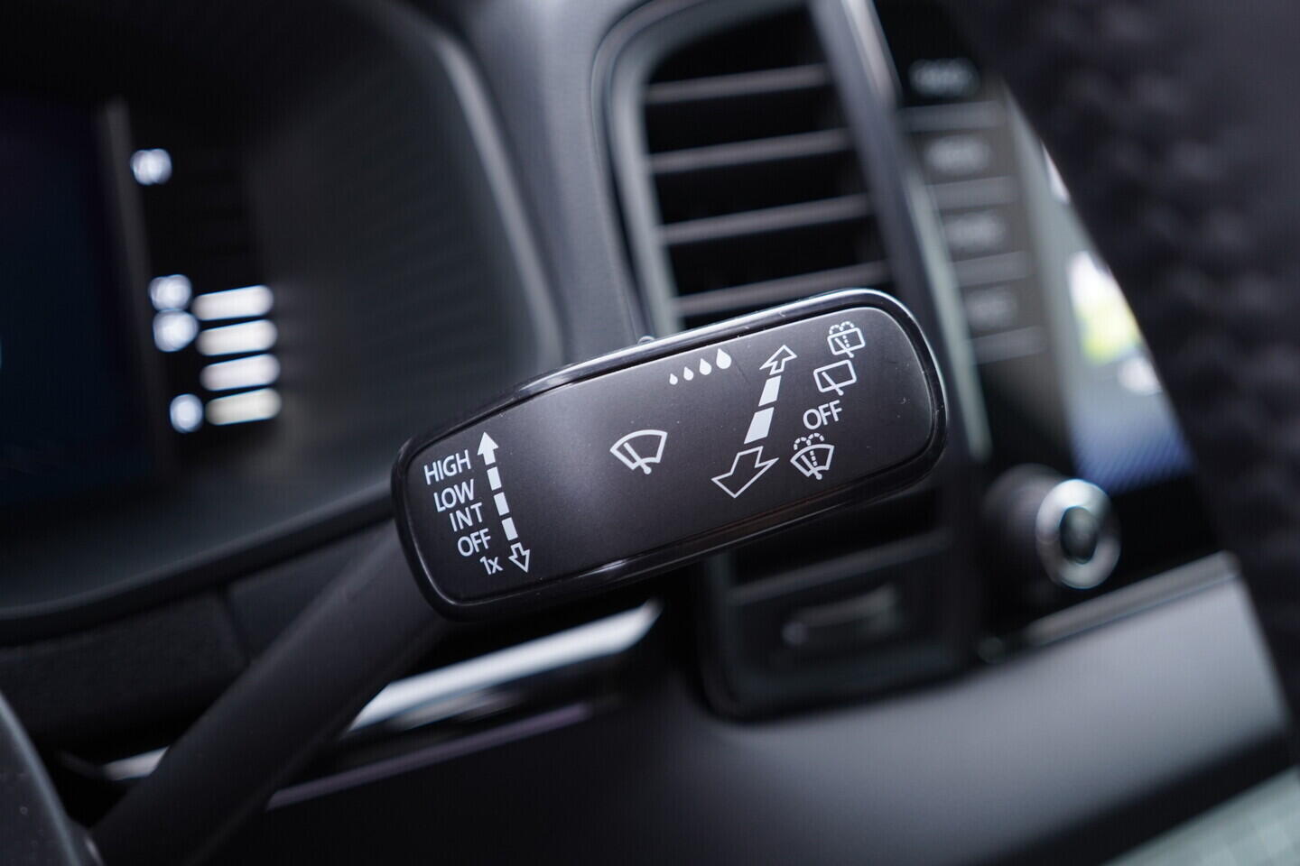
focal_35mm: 36
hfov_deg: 53.1
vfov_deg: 36.9
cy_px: 433
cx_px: 650
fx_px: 1300
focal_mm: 24
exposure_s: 1/40
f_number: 2.8
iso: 500
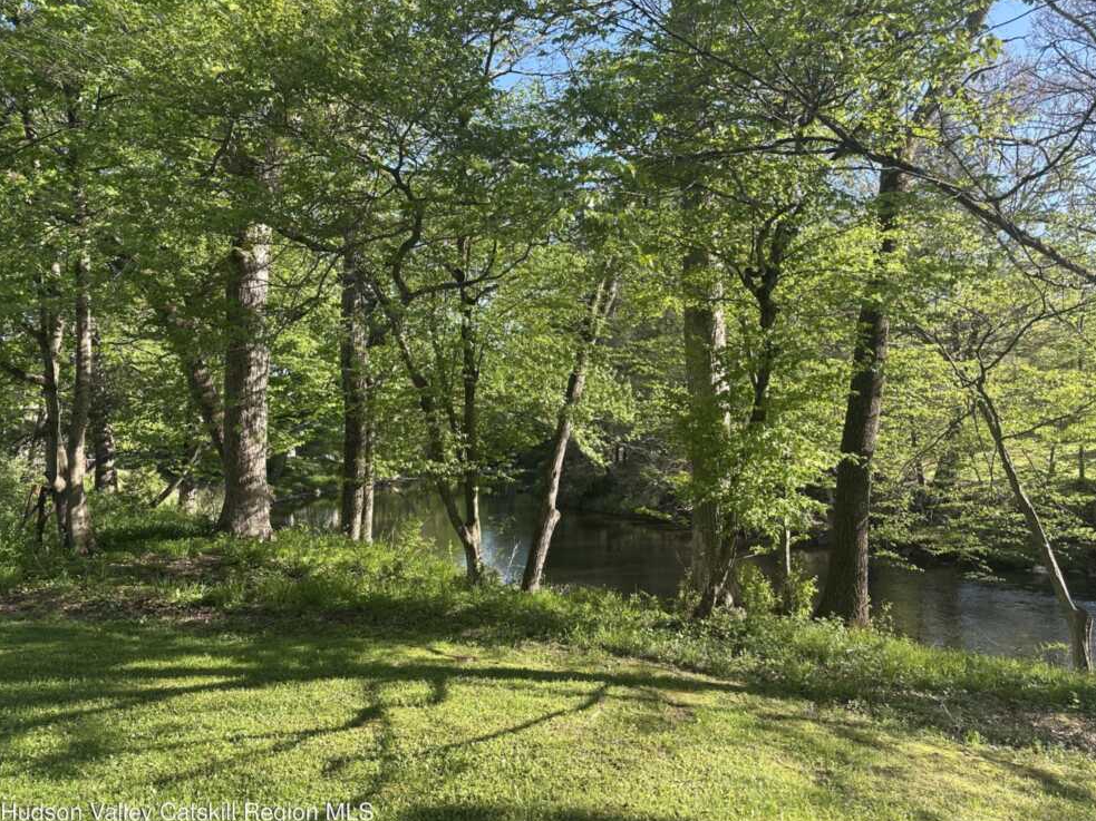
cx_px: 569
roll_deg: +0.3
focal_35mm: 25
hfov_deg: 69.4
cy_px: 423
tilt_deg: +1.2
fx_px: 791
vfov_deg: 54.9
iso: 80
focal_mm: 6.86
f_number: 1.78
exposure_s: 1/810
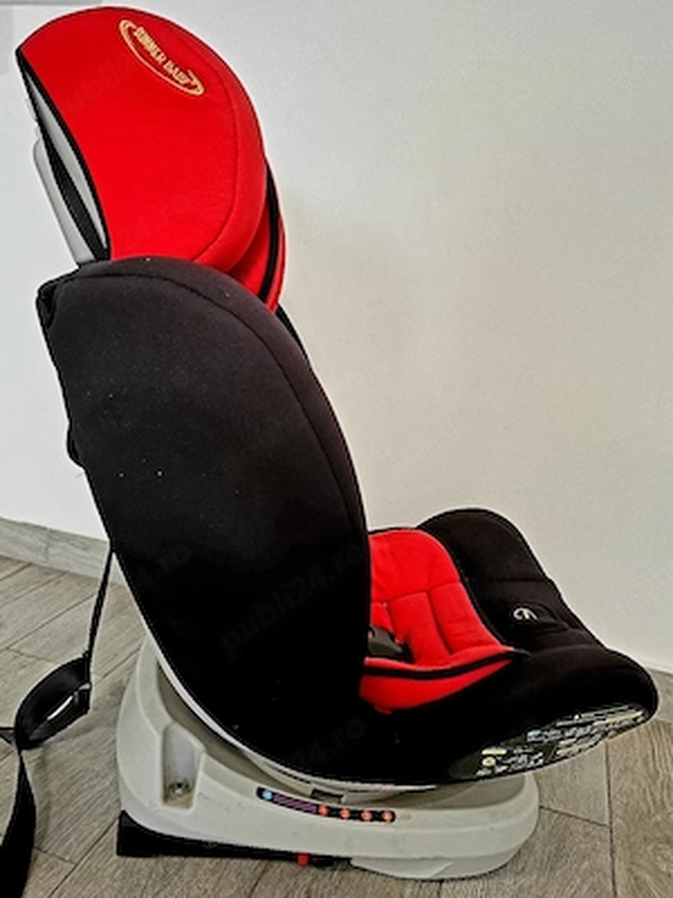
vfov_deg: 73.9
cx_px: 336
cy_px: 449
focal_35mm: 23
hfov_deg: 58.9
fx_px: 596
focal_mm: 5.54
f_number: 1.8
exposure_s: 1/33
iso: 320
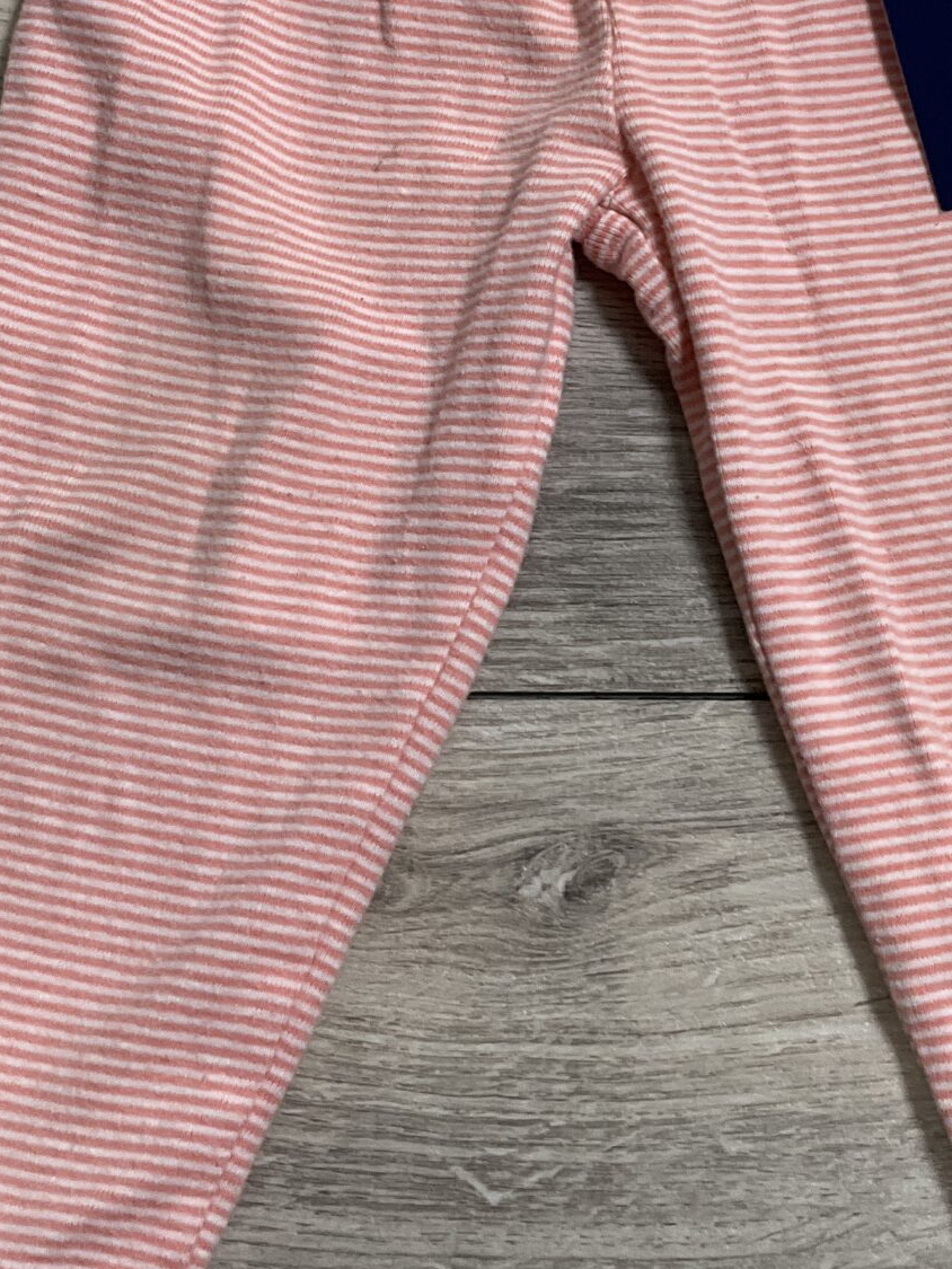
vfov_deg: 29.1
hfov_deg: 22.2
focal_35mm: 66
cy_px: 362
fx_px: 2420
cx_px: 645
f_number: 1.8
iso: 64
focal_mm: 3
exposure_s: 1/103
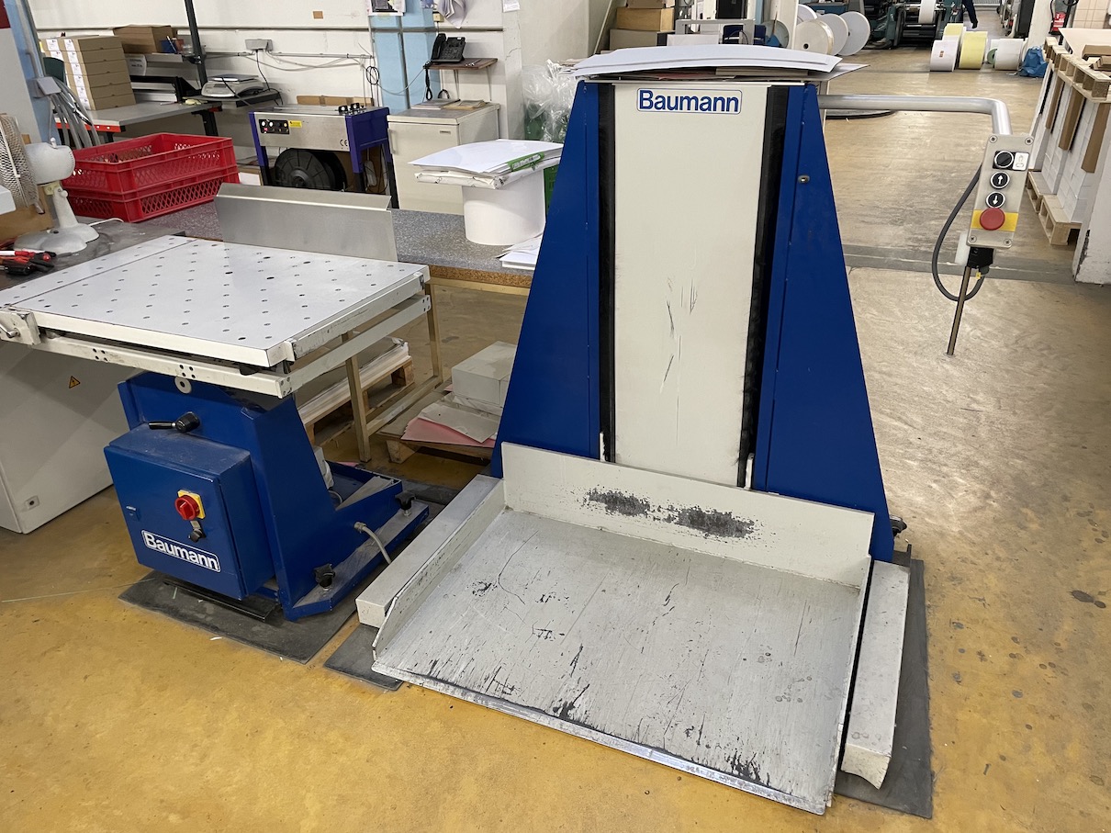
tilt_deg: -26.9
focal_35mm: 26
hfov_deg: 67.3
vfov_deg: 53.0
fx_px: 834
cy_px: 416
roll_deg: +2.2
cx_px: 556
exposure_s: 1/50
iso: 125
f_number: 1.6
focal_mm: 4.2
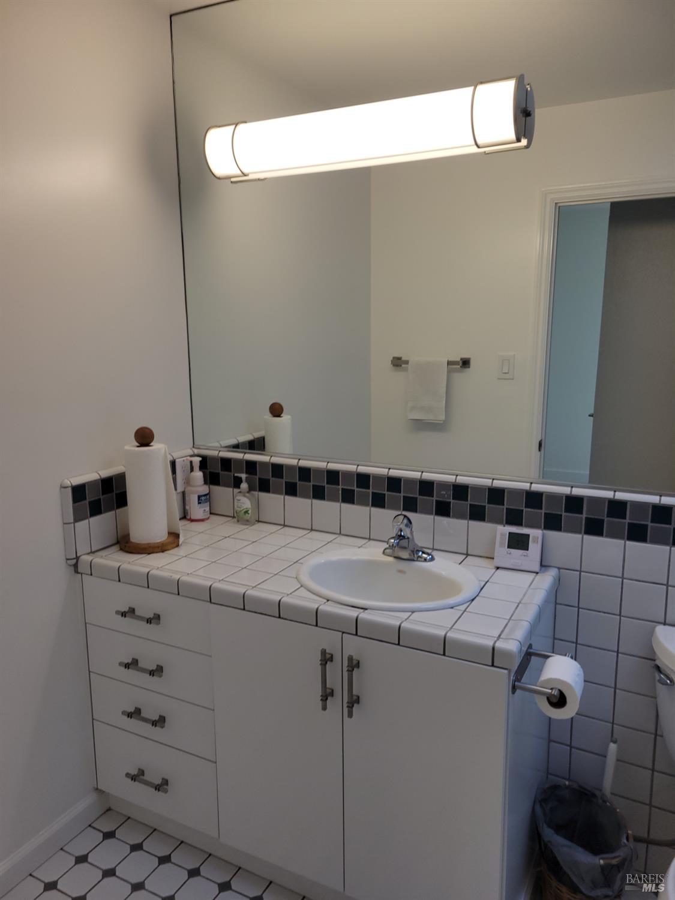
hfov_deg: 53.1
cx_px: 338
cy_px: 450
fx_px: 676
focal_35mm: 26
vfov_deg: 67.3
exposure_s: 1/183
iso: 40
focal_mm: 5.4
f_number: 1.8
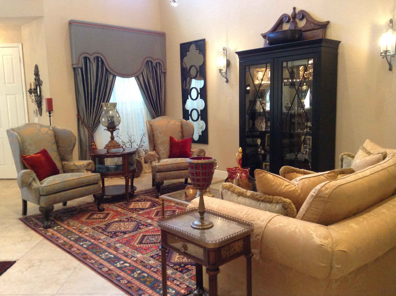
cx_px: 198
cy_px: 148
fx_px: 377
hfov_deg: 55.4
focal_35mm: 33
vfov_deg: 42.8
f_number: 2.4
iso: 160
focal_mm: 3.3
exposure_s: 1/24
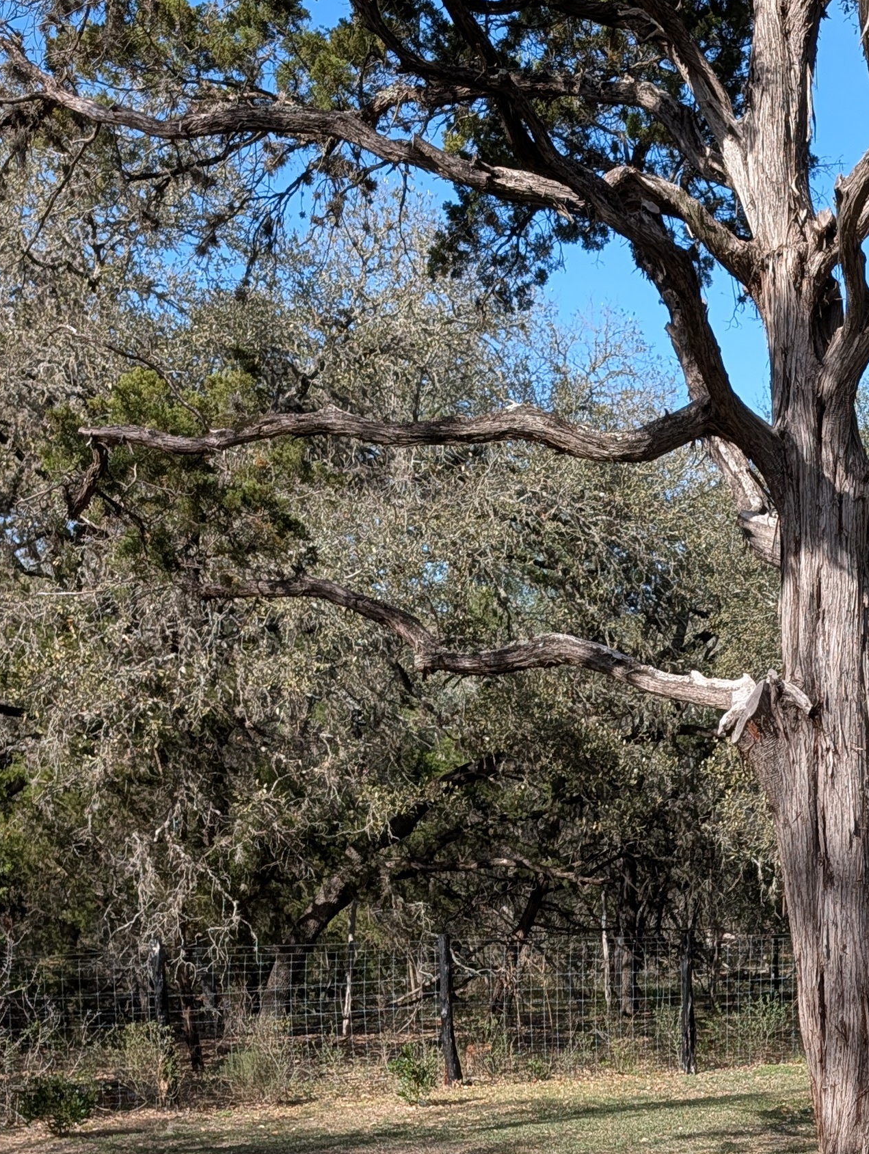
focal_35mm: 58
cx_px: 997
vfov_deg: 30.9
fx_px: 1936
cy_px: 1138
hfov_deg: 23.5
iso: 24
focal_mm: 6.9
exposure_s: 1/572
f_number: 1.68
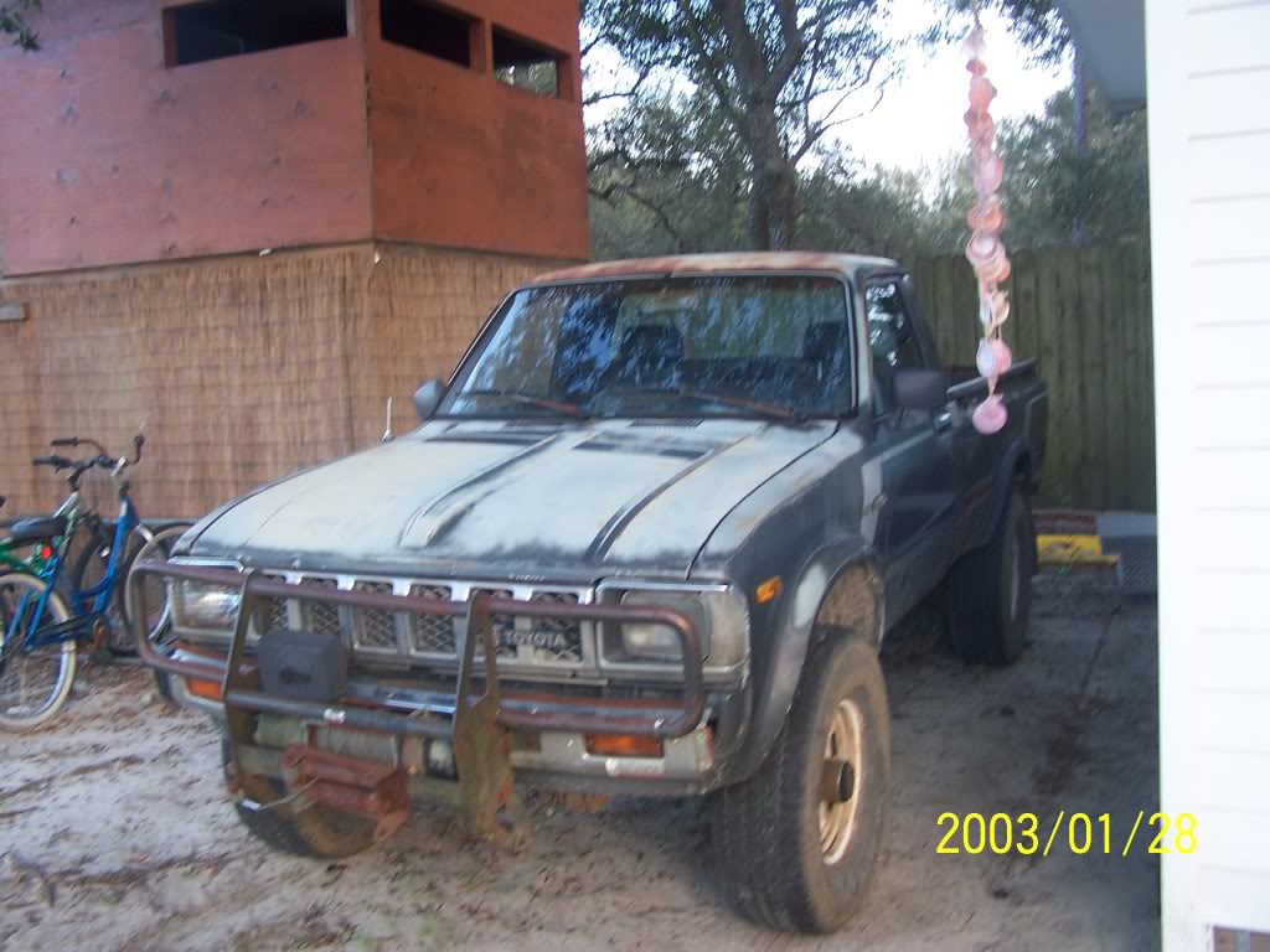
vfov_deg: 37.7
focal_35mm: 38
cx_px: 635
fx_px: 1394
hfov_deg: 49.0
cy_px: 476
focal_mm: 6.3
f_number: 2.8
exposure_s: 1/30
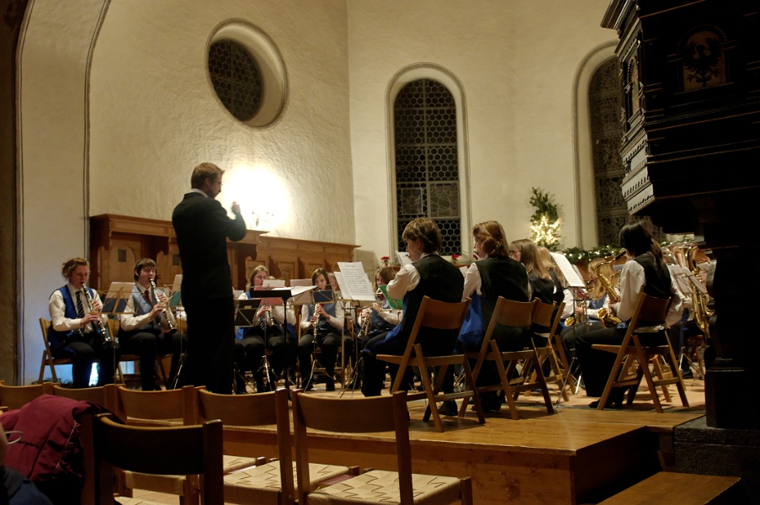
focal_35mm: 36
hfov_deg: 53.2
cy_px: 252
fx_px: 759
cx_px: 380
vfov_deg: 36.8
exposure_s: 1/40
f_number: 2.8
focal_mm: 24
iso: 1600
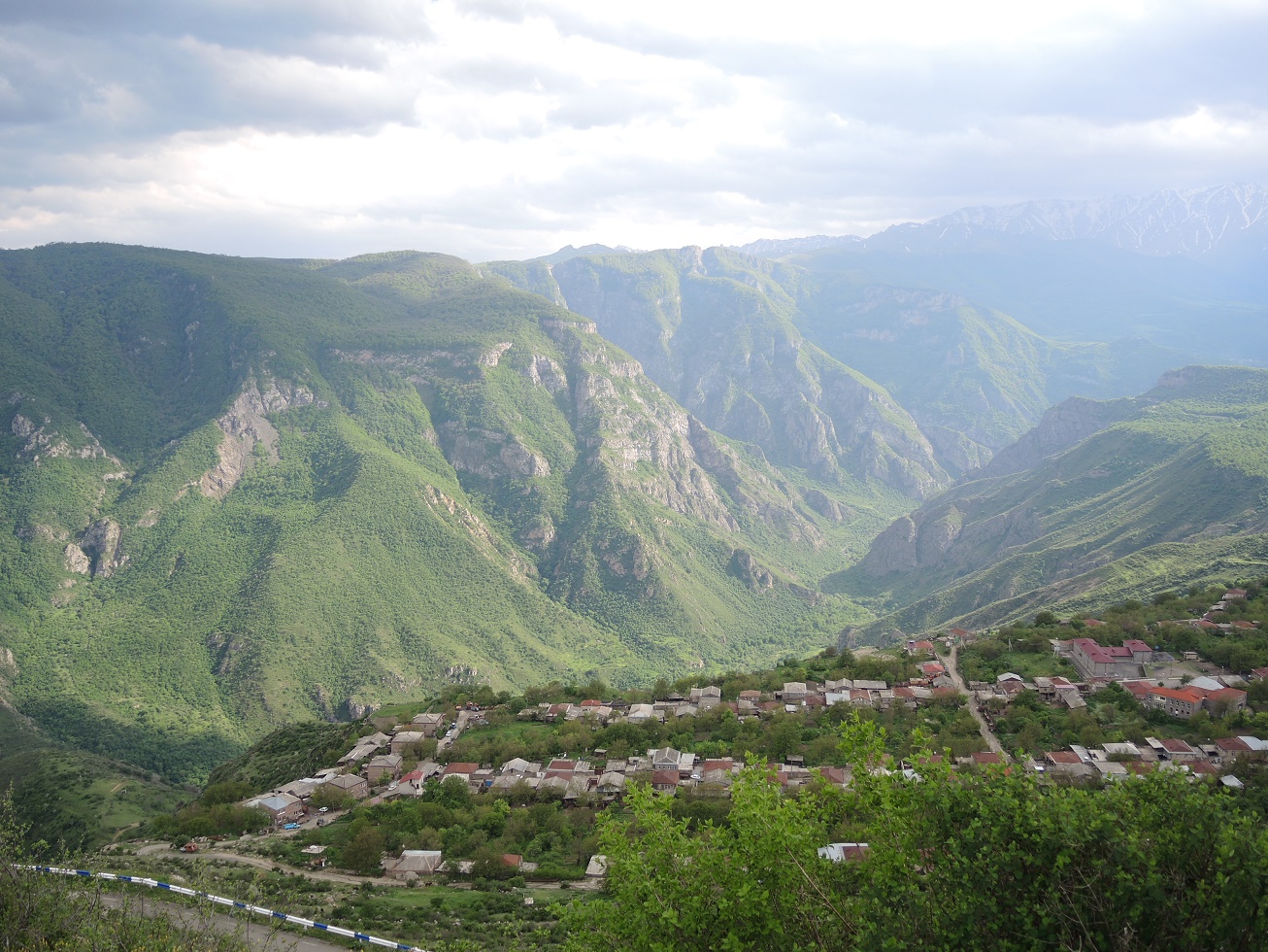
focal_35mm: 28
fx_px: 1026
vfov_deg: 49.8
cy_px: 476
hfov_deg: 63.4
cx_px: 634
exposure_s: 1/1000
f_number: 2
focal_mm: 6
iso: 80
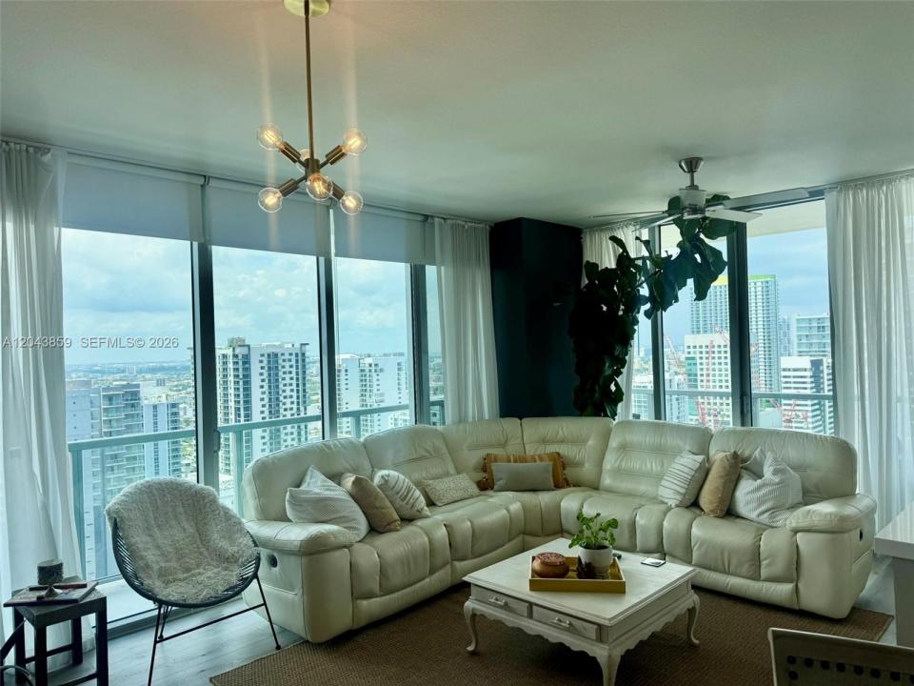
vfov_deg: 56.8
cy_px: 343
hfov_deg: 71.6
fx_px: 634
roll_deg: +1.9
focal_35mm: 24
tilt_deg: -0.3
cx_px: 457
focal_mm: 6.76
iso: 80
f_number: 1.78
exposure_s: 1/1721
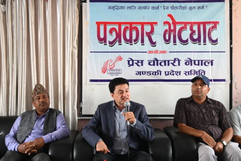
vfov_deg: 29.8
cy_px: 80
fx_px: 301
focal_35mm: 45
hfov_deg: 43.6
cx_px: 120
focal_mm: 30
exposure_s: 1/50
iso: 640
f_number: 4.8
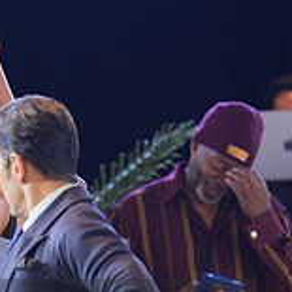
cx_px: -3
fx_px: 6604
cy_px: 343
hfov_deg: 2.5
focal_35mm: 692
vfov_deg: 2.5
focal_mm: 145
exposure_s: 1/500
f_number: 2
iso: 800
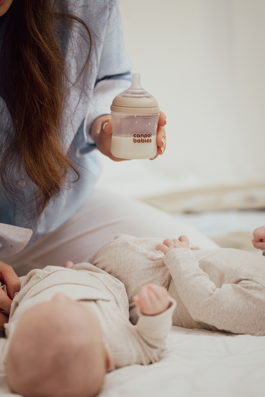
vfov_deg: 14.8
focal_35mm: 139
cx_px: 132
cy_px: 198
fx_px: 1535
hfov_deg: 9.9
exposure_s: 1/250
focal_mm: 139
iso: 200
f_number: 2.8
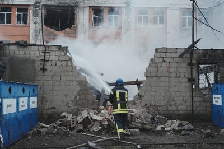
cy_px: 74
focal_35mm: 40
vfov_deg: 33.3
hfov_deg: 48.5
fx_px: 249
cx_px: 112
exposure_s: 1/500
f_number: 6.3
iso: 400
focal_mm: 40
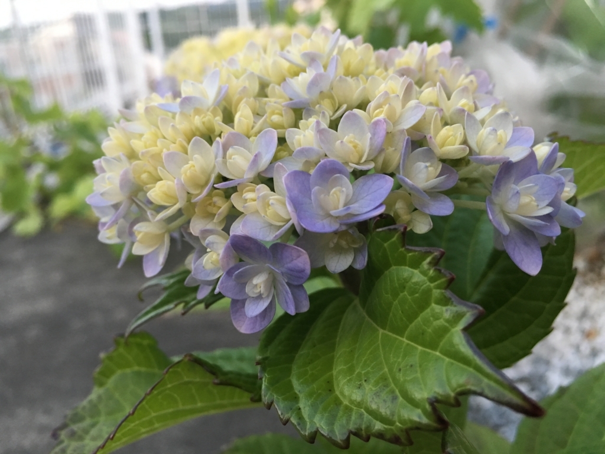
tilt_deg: -19.2
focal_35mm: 29
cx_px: 302
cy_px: 227
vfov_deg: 48.2
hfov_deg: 61.7
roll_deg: +3.0
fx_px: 507
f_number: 2.2
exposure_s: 1/30
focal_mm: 4.15
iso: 125
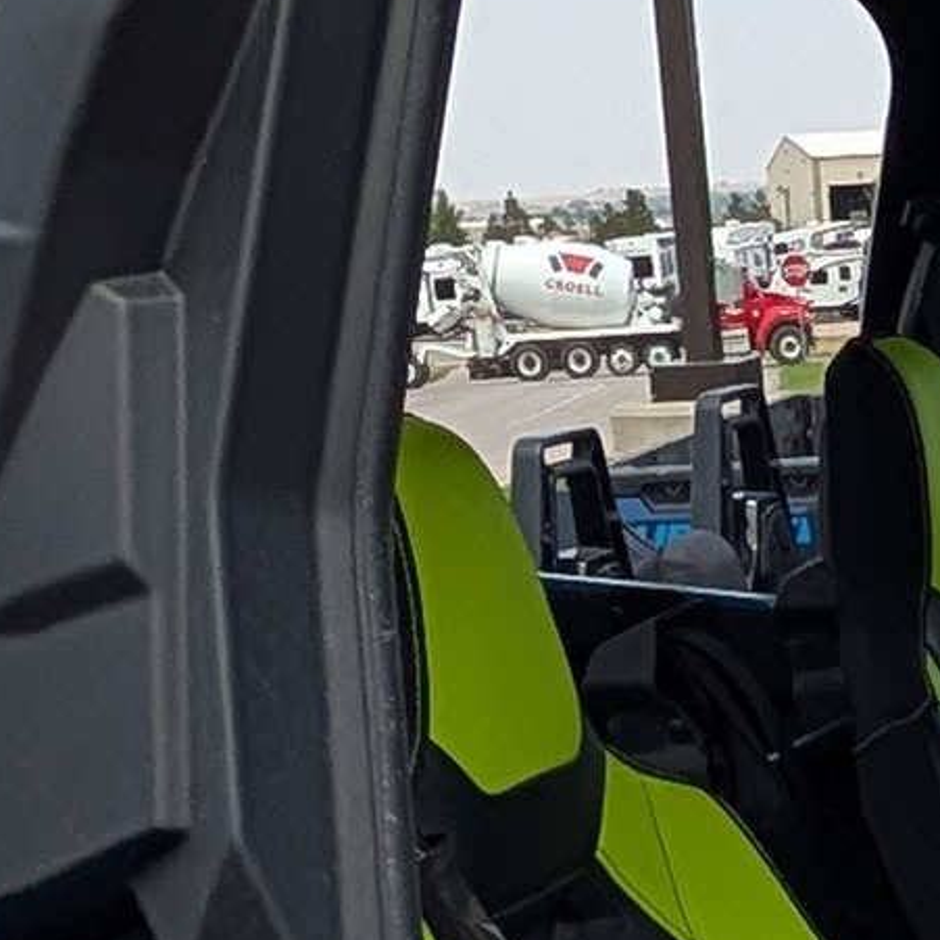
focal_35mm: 96
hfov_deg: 17.3
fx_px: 2949
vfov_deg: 16.8
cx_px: 1123
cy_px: 1301
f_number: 1.7
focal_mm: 2.02
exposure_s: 1/2342
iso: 60
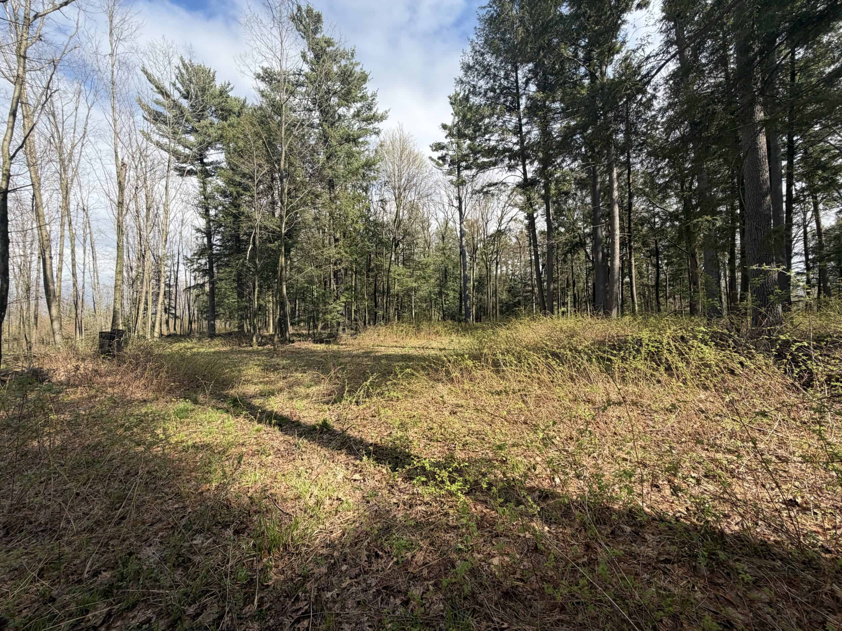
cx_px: 421
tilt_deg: +1.9
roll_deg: +0.2
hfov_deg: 102.1
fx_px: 341
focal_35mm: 14
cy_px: 316
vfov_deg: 85.7
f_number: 2.2
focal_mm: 2.22
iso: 40
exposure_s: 1/613
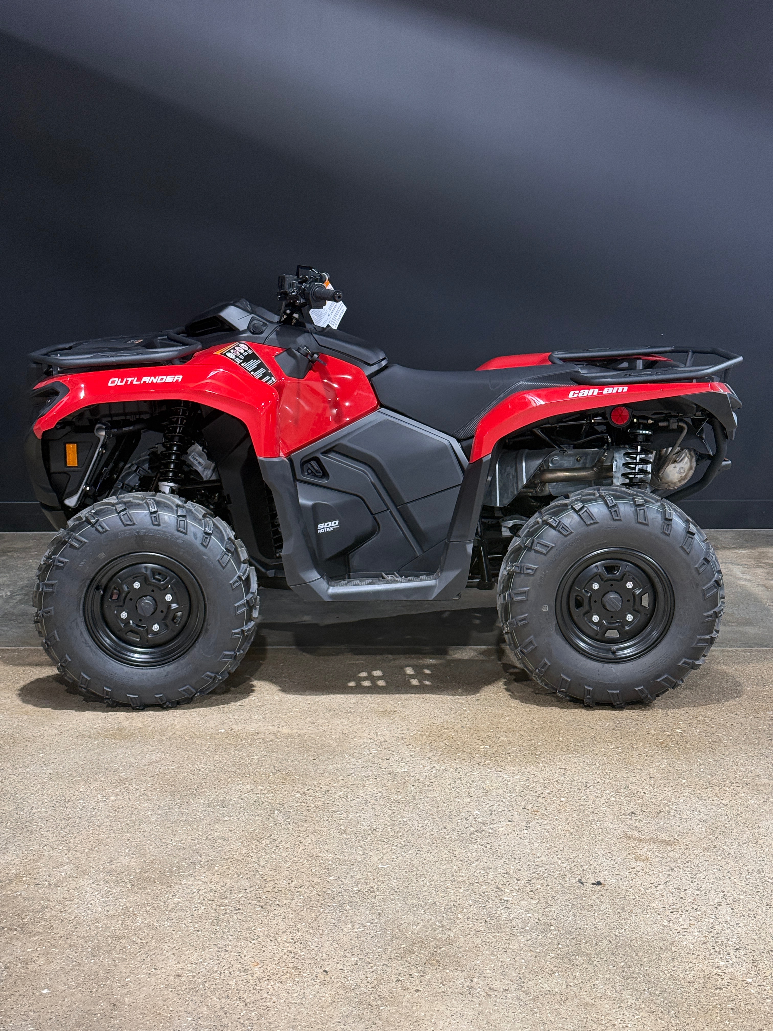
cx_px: 386
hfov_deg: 30.3
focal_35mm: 48
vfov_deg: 39.7
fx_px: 1429
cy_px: 516
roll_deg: -1.0
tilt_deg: -11.0
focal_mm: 6.76
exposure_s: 1/60
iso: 160
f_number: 1.78
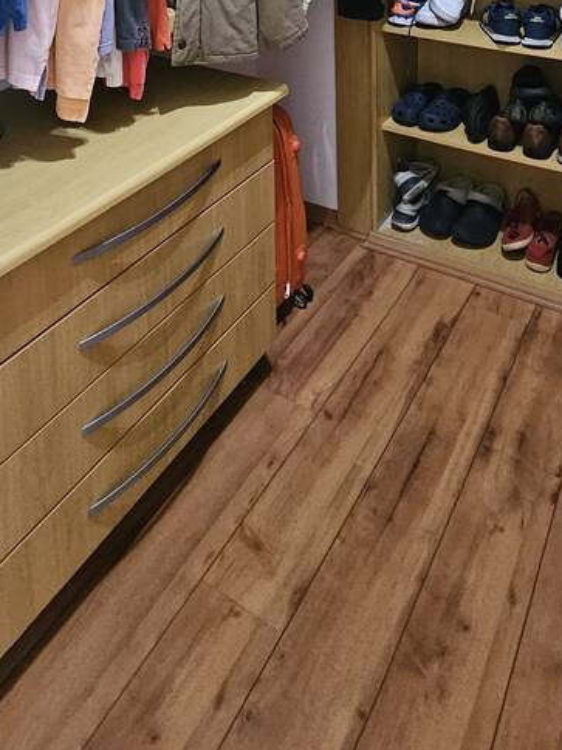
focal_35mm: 29
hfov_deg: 47.7
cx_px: 355
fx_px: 628
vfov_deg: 45.3
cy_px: -85
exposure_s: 1/24
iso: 1000
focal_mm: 2.2
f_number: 2.2
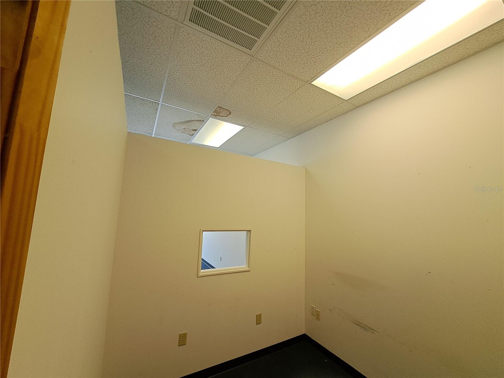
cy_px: 189
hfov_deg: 106.2
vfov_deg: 89.9
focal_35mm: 13
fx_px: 189
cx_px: 252
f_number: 2.2
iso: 50
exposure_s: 1/60
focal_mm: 1.74
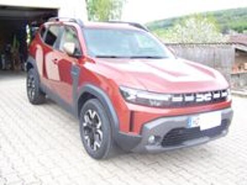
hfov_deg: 49.0
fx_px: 271
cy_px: 92
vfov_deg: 37.7
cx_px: 124
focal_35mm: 38
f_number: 2.8
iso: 16448
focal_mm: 6.3
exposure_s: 1/60
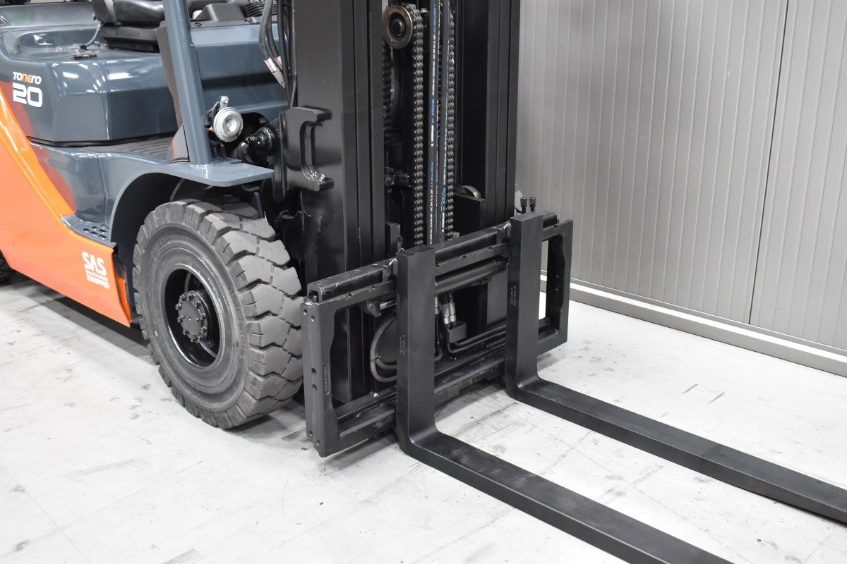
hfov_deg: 49.6
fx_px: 918
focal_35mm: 39
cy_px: 282
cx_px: 424
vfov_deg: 34.2
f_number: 5
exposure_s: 1/20
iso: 1600
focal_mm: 26
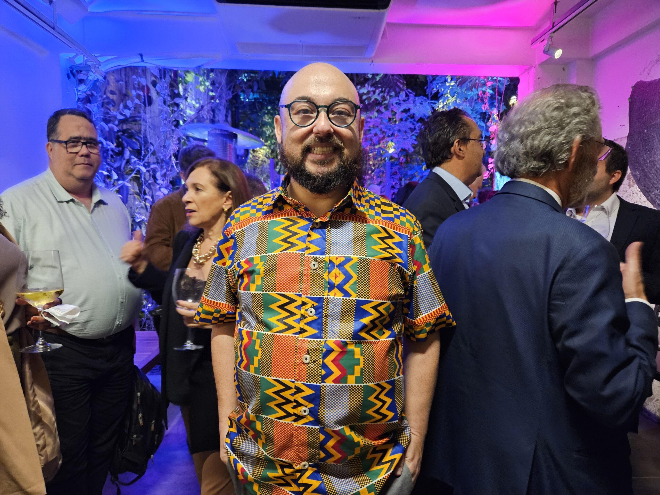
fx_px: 439
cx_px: 330
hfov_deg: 73.9
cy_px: 248
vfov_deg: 58.9
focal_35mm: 23
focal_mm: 5.4
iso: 640
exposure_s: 1/24
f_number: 1.8
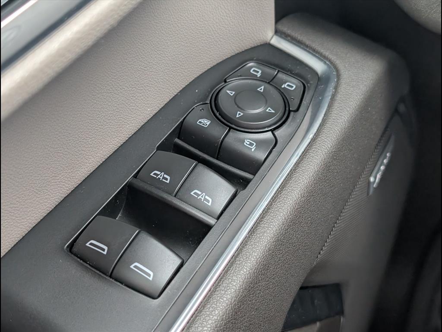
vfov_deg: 29.7
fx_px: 626
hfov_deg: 38.9
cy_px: 166
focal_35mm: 49
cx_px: 221
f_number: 1.68
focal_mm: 6.9
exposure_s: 1/182
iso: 598
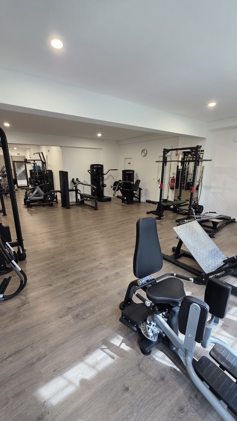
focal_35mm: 15
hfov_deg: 70.5
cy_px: 220
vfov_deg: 102.9
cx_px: 110
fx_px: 168
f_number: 1.9
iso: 250
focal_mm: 2.2
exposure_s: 1/100
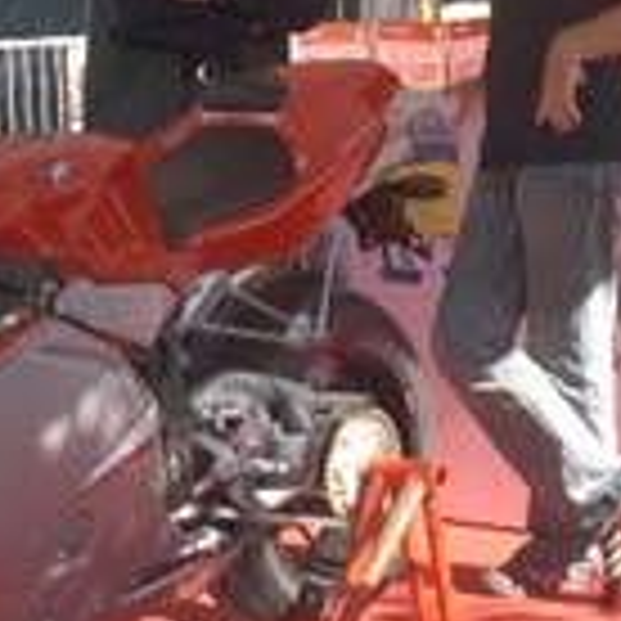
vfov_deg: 17.3
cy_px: 189
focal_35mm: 100
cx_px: 310
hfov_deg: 17.4
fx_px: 2030
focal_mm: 8.1
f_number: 3.2
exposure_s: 1/515
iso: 100
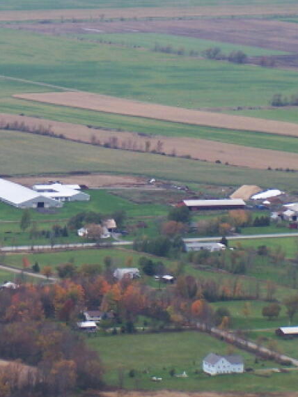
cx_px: -23
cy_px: -9
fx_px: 3212
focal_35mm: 280
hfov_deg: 5.3
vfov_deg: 7.0
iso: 80
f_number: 3.2
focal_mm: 19.4
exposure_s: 1/400
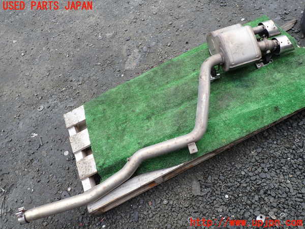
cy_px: 114
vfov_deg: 54.9
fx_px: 220
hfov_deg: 69.4
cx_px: 152
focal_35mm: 25
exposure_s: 1/400
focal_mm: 4.5
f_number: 2.8
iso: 100
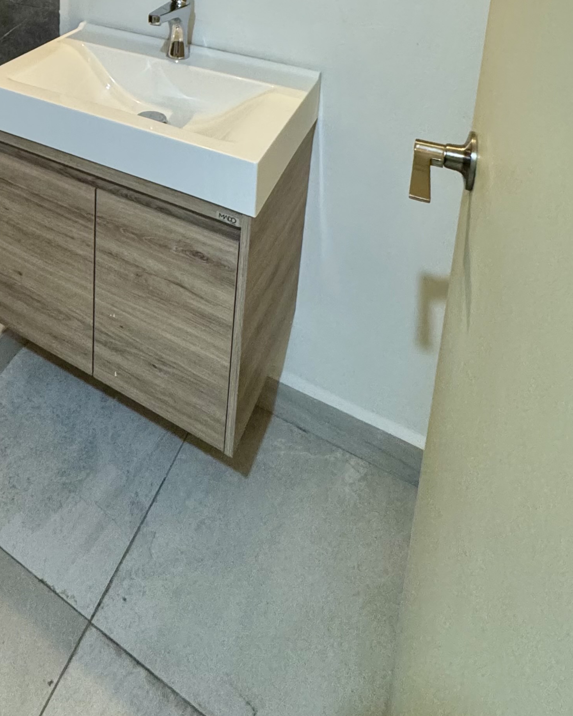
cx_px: 68
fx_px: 636
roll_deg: -0.5
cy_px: -35
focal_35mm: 30
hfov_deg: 44.5
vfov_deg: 46.6
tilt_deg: -11.1
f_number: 2.2
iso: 500
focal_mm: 2.22
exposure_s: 1/60
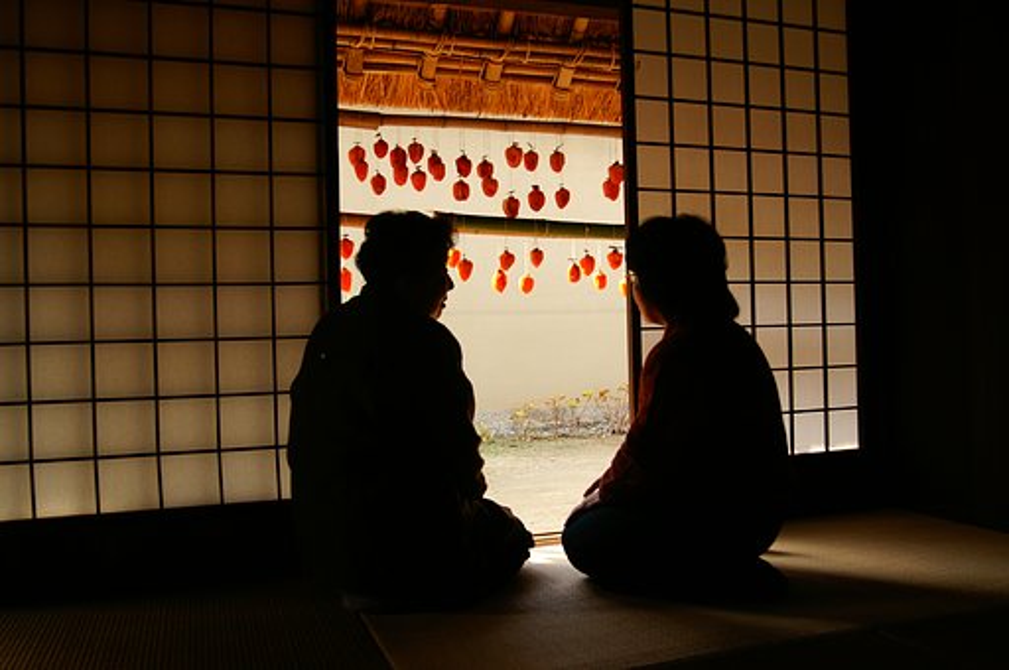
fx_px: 840
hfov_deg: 62.0
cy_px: 335
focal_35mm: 30
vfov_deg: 43.5
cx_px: 504
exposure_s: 1/160
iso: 200
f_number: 5.6
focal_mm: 20
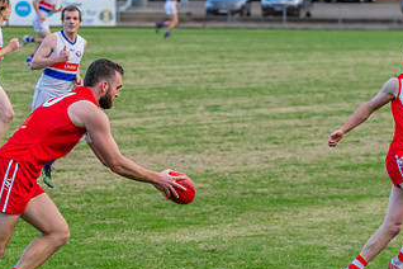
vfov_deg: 4.4
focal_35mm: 314
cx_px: 184
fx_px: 3515
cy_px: 197
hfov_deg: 6.6
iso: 2000
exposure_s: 1/1600
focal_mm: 150
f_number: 5
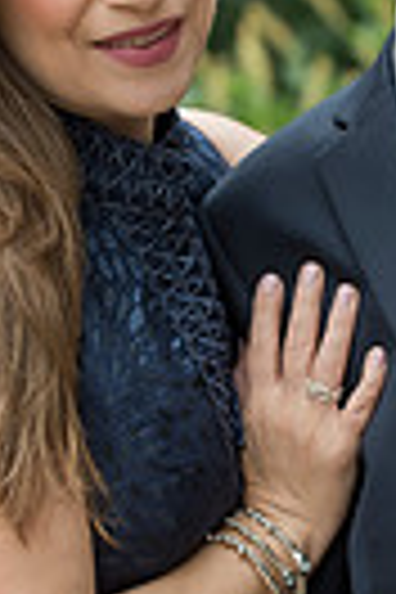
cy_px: 162
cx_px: 338
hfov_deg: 4.1
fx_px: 5494
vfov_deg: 6.2
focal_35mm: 333
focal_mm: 98
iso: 400
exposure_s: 1/500
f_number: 3.5
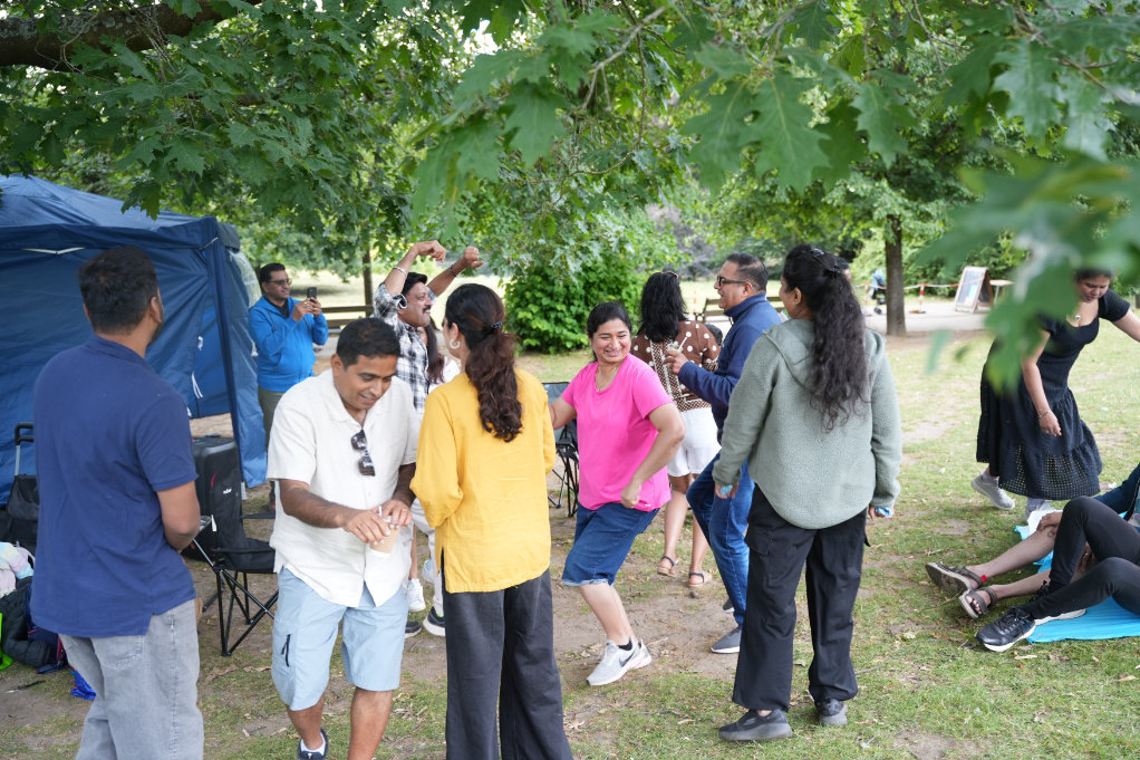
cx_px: 570
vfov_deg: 37.5
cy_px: 380
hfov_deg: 54.0
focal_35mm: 35
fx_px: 1118
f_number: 2.8
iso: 400
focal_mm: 35.3
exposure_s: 1/160
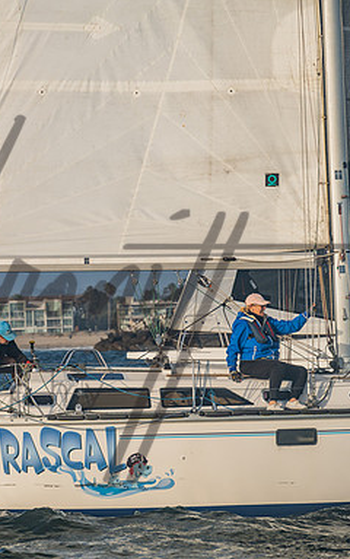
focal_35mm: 239
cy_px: 281
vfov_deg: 8.8
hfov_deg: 5.5
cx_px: 39
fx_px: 3641
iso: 400
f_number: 6.3
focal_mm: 155
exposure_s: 1/1600
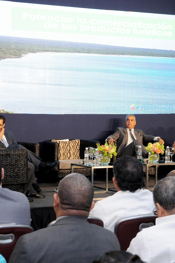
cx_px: 45
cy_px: 133
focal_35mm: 74
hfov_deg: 18.3
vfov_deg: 27.3
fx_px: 540
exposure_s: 1/50
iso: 1000
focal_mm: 32
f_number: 4.5
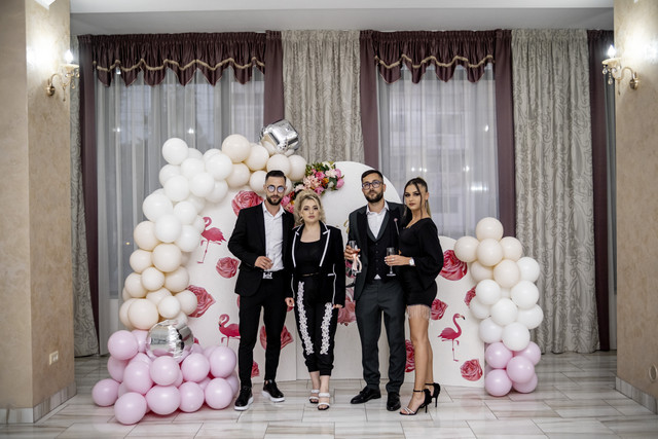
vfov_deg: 37.9
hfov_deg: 54.4
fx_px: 640
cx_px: 329
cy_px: 220
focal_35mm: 35
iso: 800
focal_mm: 23
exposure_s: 1/160
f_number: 2
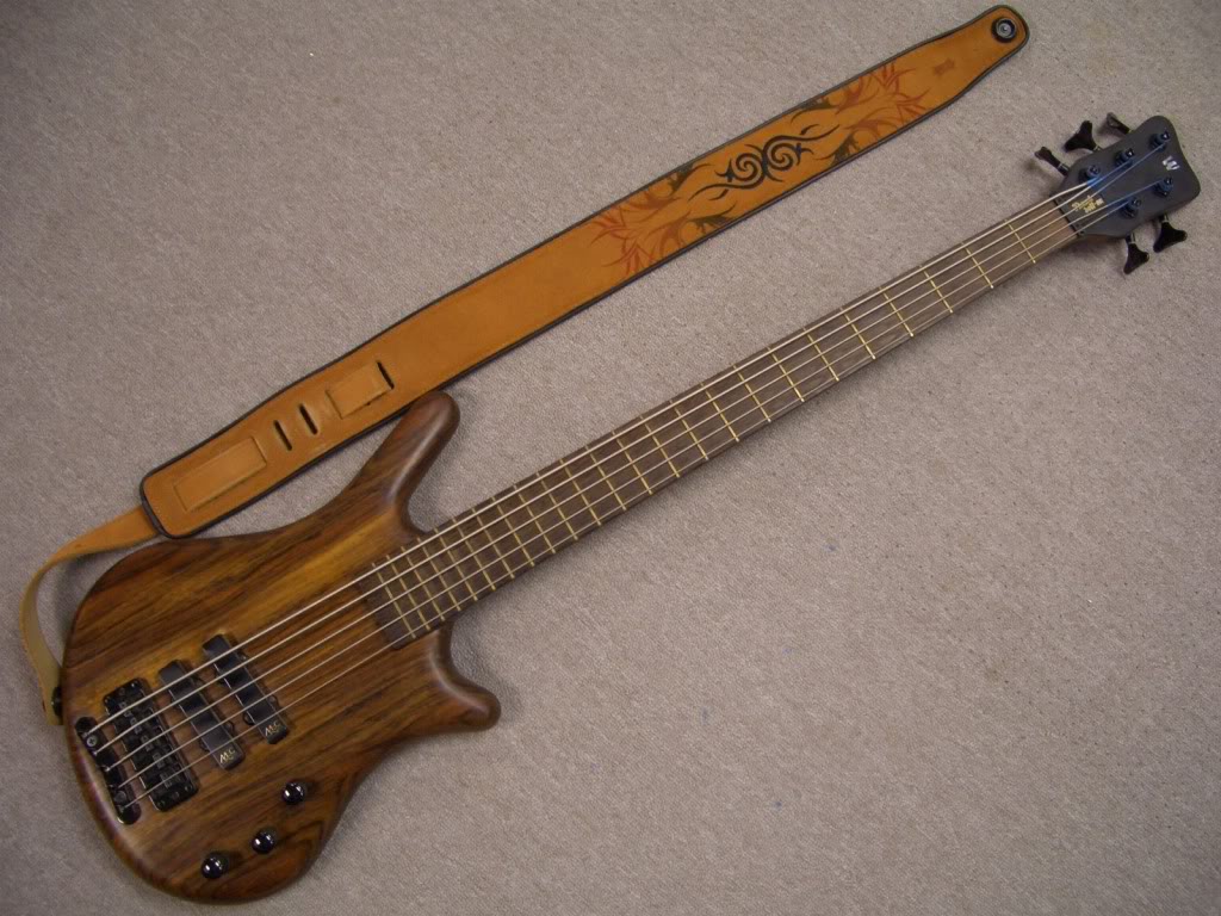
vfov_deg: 40.7
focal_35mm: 35
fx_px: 1235
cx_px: 610
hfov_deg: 52.6
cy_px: 458
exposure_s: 1/40
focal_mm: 5.8
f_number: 2.6
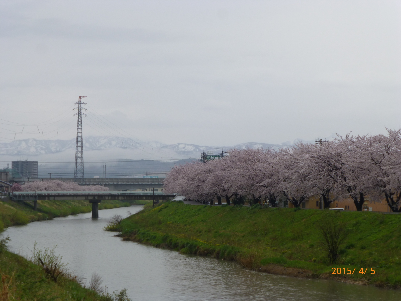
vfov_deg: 14.5
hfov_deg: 19.3
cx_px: 200
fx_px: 1182
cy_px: 150
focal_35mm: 102
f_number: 5.3
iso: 100
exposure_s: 1/400
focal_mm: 18.2
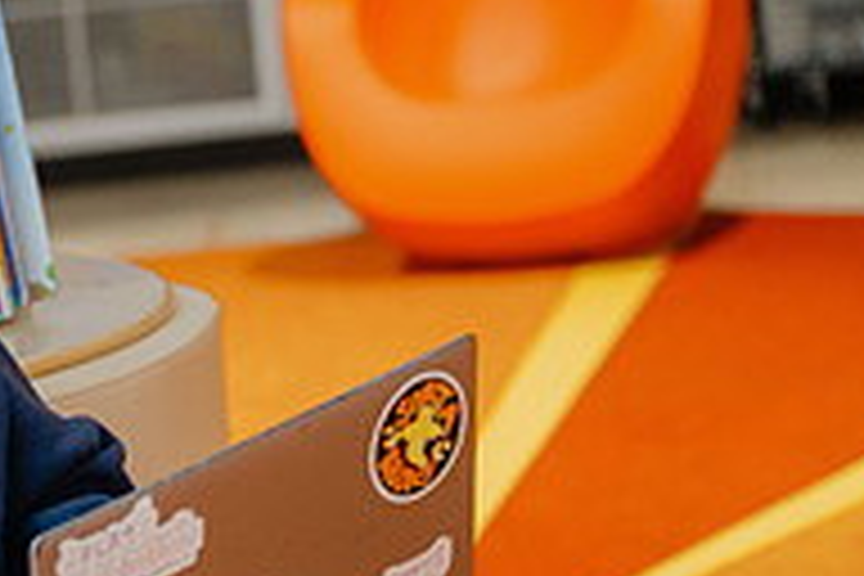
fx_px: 4200
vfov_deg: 7.8
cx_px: -356
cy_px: 421
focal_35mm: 175
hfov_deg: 11.4
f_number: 2.8
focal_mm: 58
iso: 2000
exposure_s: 1/200
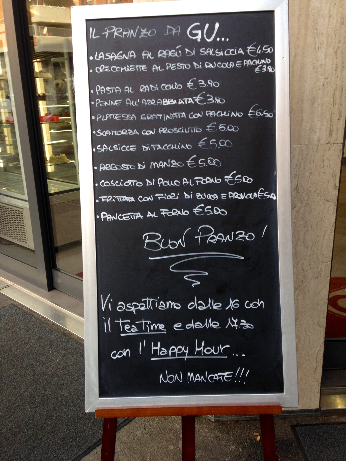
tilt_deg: -19.1
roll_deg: +0.0
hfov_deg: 42.9
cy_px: 230
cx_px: 173
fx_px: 440
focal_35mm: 33
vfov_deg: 55.4
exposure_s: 1/120
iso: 50
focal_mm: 4.12
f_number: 2.4
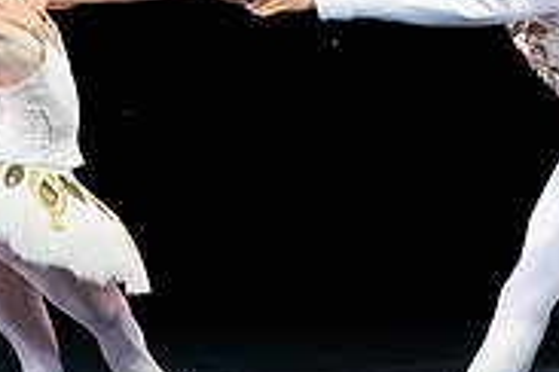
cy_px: 8
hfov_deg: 2.0
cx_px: 202
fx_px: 15791
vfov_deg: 1.4
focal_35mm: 1017
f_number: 11
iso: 20000
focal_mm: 321
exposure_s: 1/400
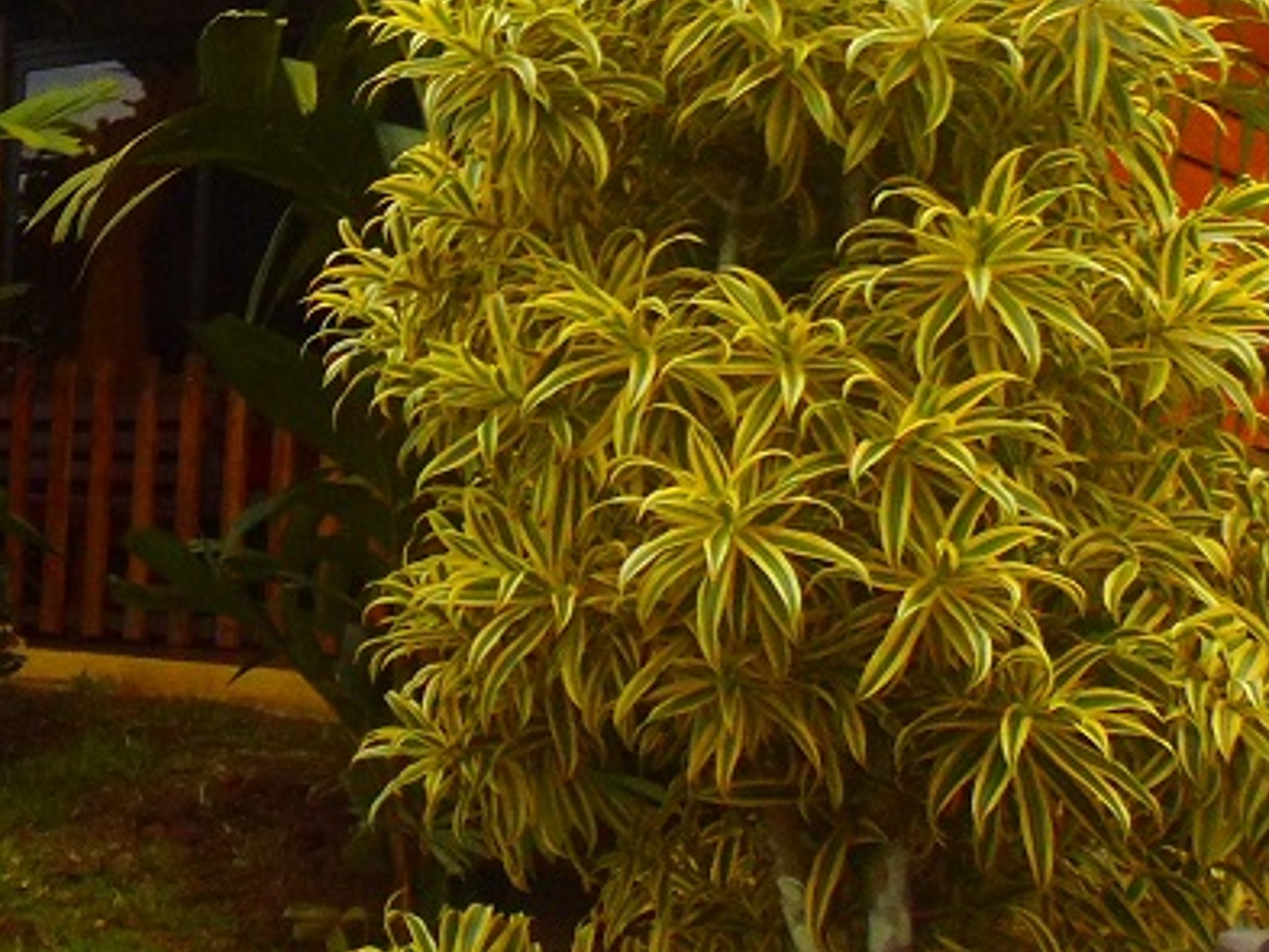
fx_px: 2420
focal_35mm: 66
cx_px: -26
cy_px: 123
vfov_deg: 21.8
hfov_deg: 27.5
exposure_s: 1/30
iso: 200
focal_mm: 4.3
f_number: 2.9
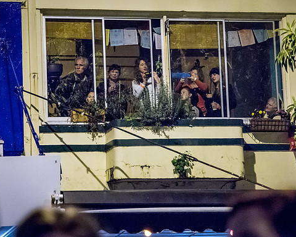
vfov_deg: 13.0
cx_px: 160
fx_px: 1042
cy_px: 118
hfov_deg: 16.2
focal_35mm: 119
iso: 18102
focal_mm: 105
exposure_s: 1/125
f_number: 4
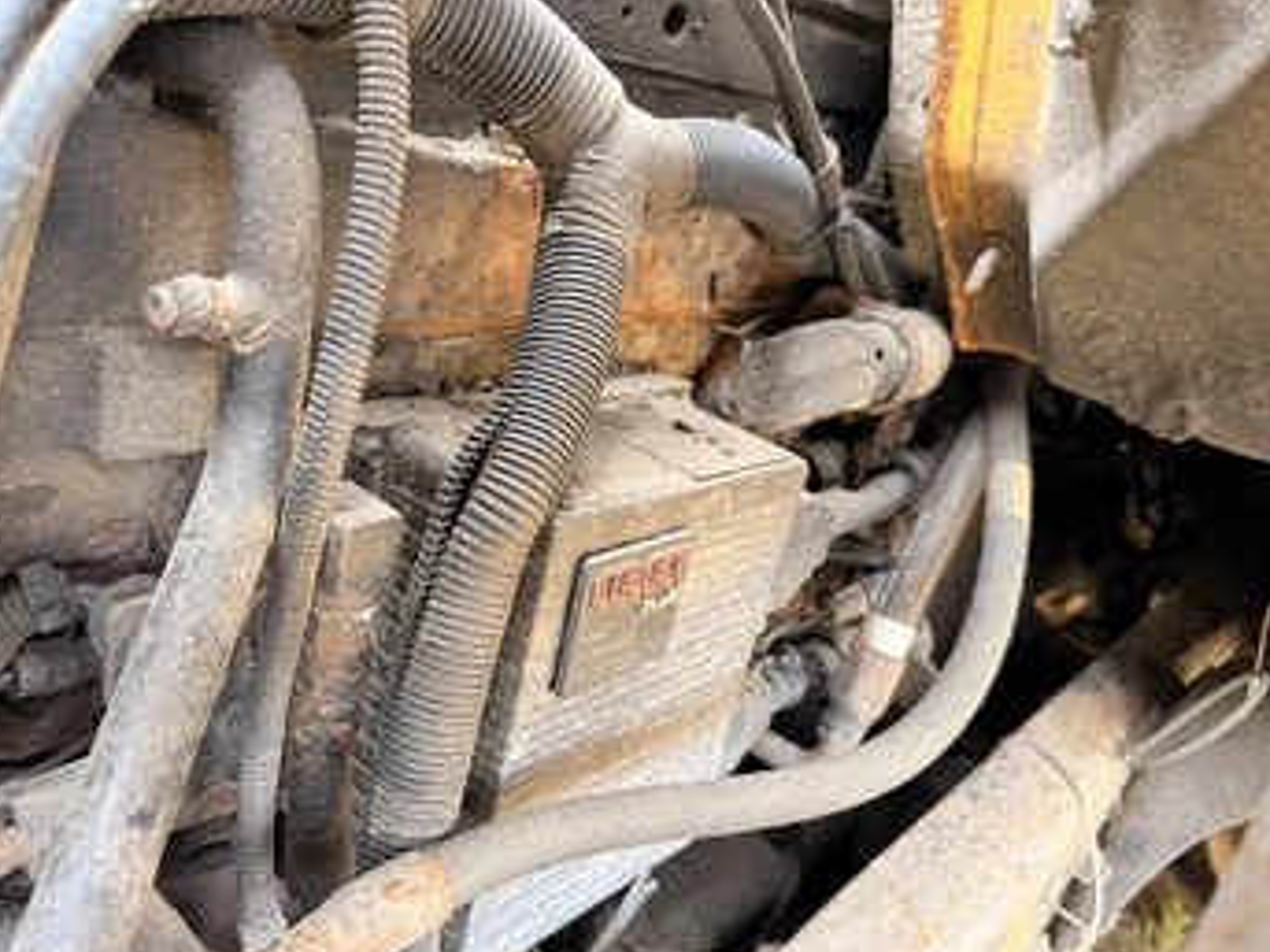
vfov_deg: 49.6
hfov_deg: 63.4
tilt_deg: -25.4
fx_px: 1027
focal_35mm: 28
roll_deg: -8.9
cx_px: 592
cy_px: 541
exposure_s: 1/60
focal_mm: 6.76
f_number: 1.78
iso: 320
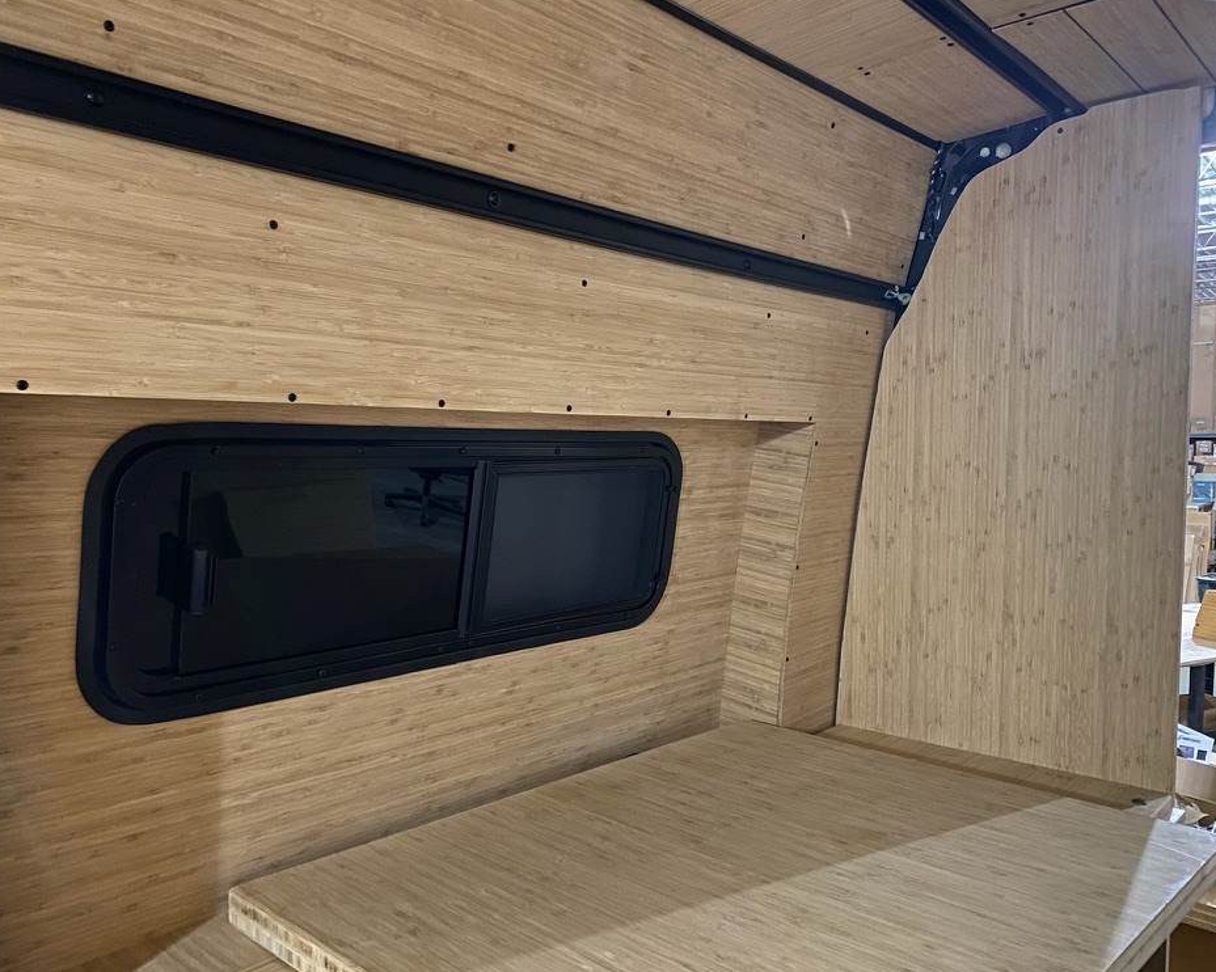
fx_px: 1007
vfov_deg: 51.5
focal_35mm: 28
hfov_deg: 62.2
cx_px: 596
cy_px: 495
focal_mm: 4.25
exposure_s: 1/30
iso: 640
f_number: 1.8
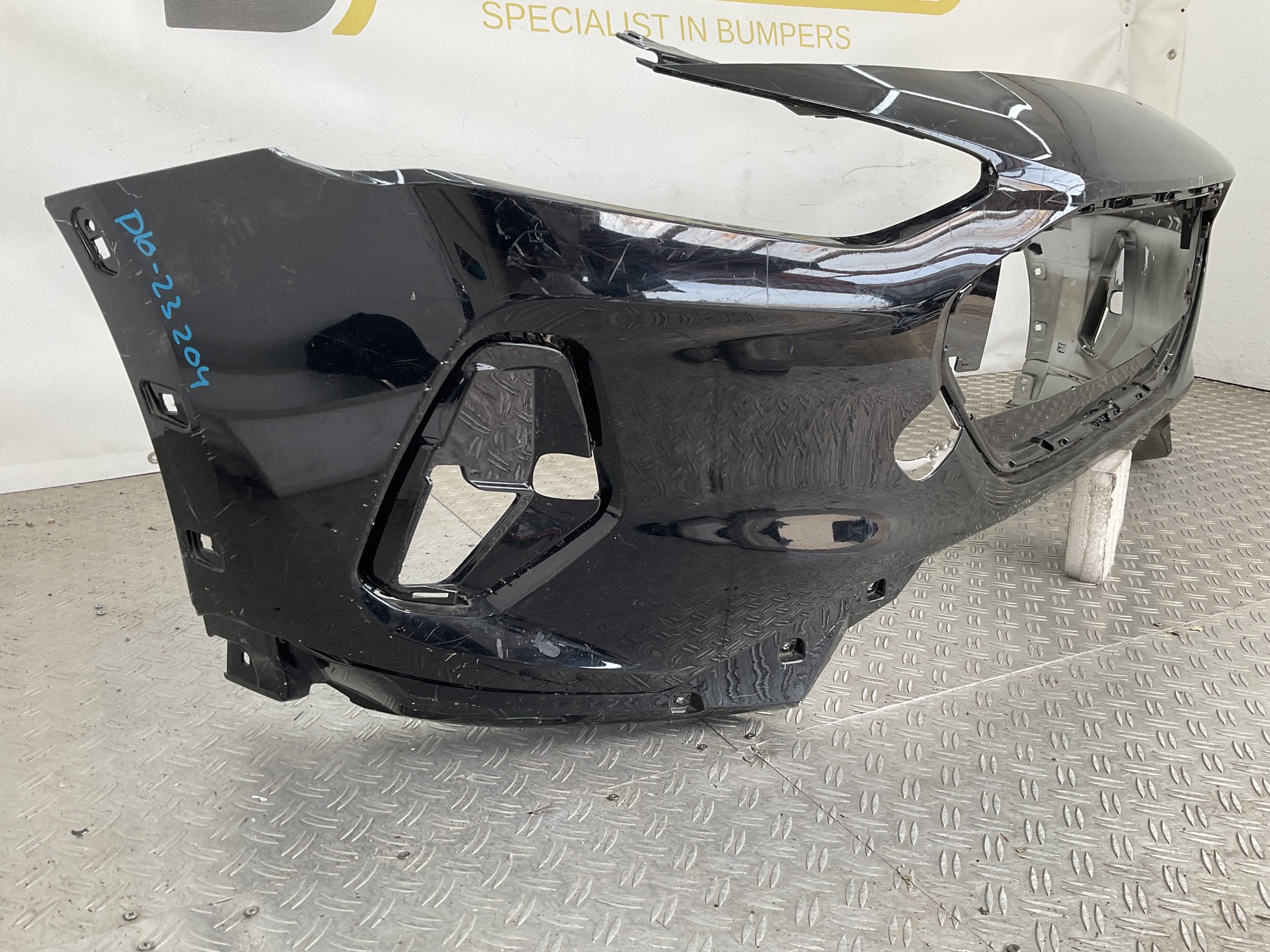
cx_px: 635
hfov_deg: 61.7
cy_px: 476
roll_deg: -1.6
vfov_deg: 48.2
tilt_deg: -18.3
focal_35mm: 29
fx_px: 1064
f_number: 1.8
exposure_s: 1/103
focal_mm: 3
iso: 16
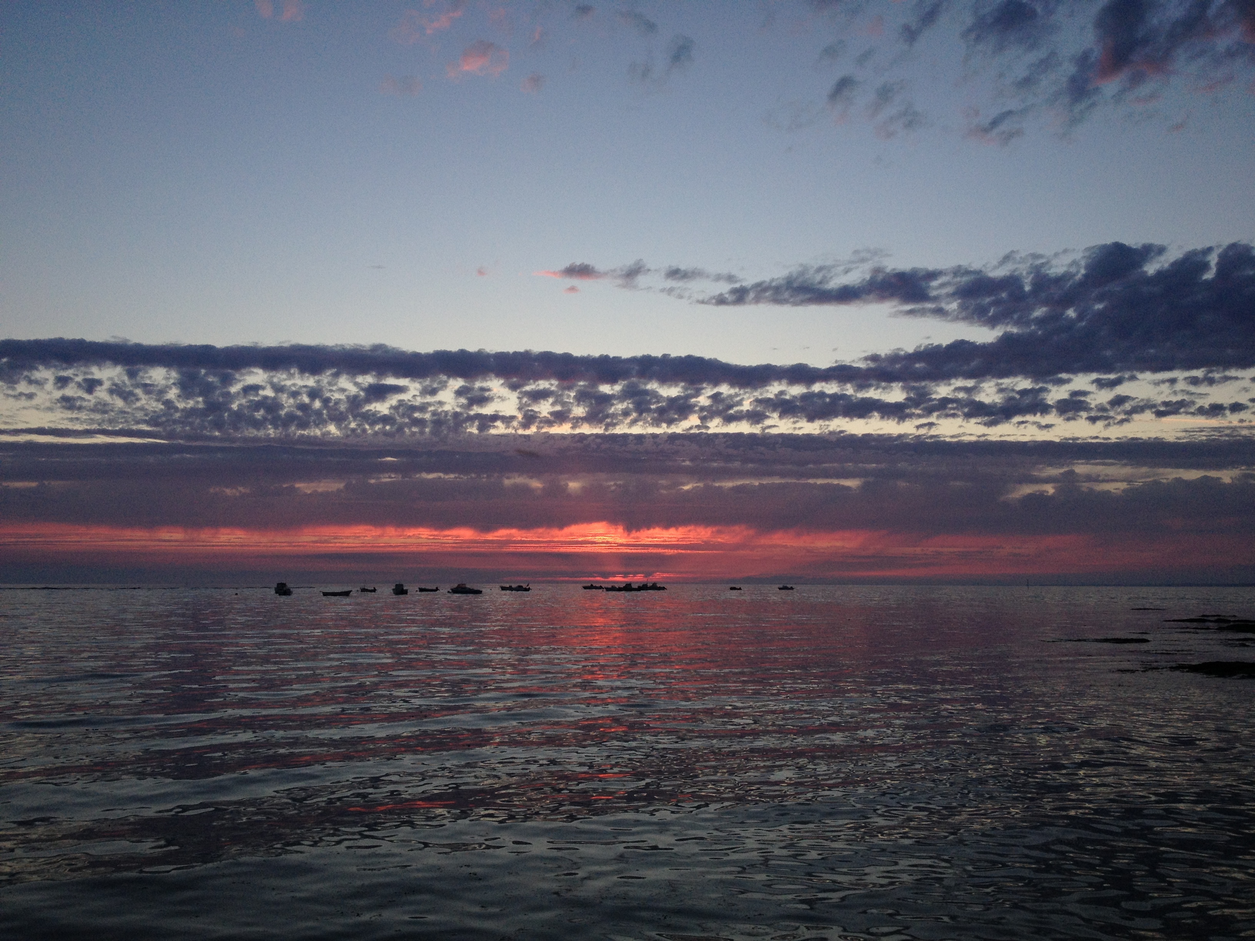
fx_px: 1269
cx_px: 628
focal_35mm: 35
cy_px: 470
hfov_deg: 52.6
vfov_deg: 40.7
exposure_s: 1/170
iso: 50
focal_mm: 4.28
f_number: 2.4
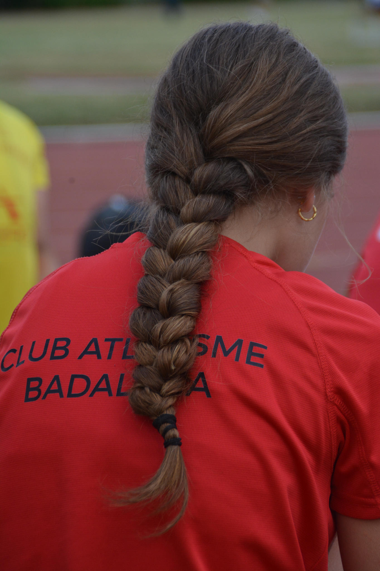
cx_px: 190
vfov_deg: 9.1
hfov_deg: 6.1
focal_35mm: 225
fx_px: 3563
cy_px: 286
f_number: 6.3
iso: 800
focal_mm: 150
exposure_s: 1/640
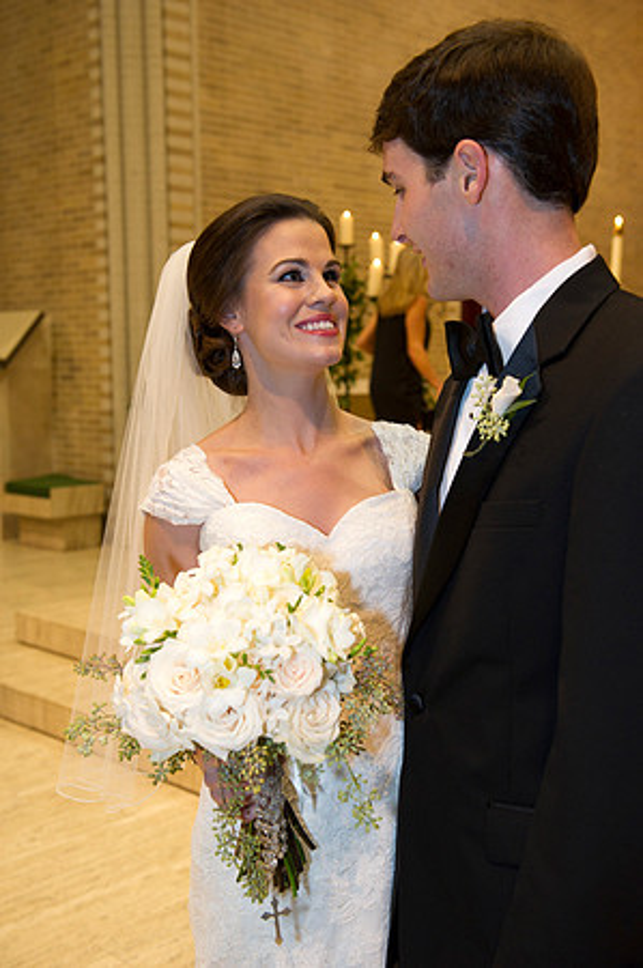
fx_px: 1181
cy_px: 484
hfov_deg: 30.4
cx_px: 322
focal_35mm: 44
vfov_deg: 44.5
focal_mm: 44
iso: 1600
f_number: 5
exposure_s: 1/80
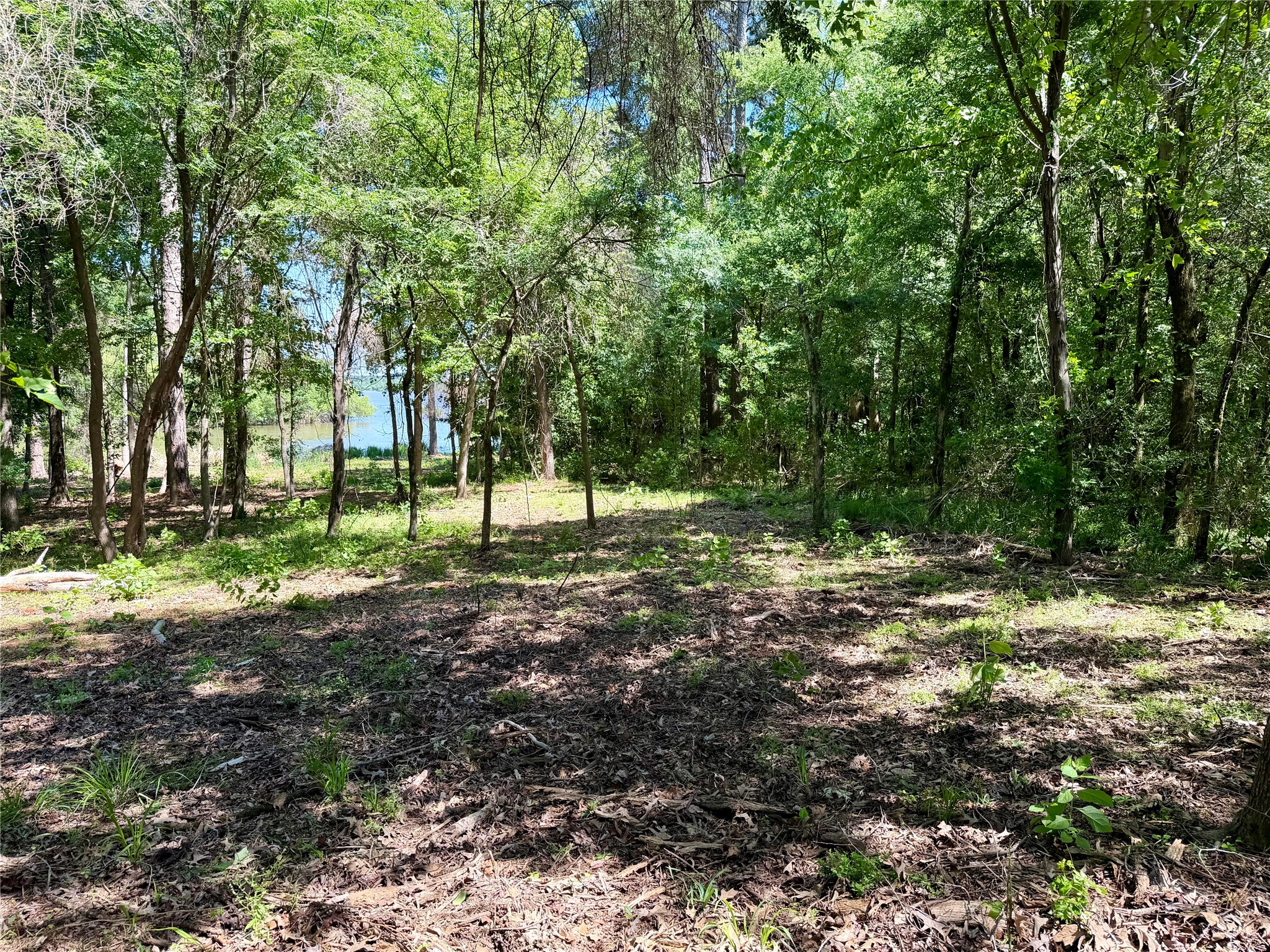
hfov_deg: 71.6
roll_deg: +0.0
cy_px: 476
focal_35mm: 24
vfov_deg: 56.8
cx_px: 635
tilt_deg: -5.5
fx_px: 881
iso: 80
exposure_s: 1/632
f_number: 1.78
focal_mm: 6.76
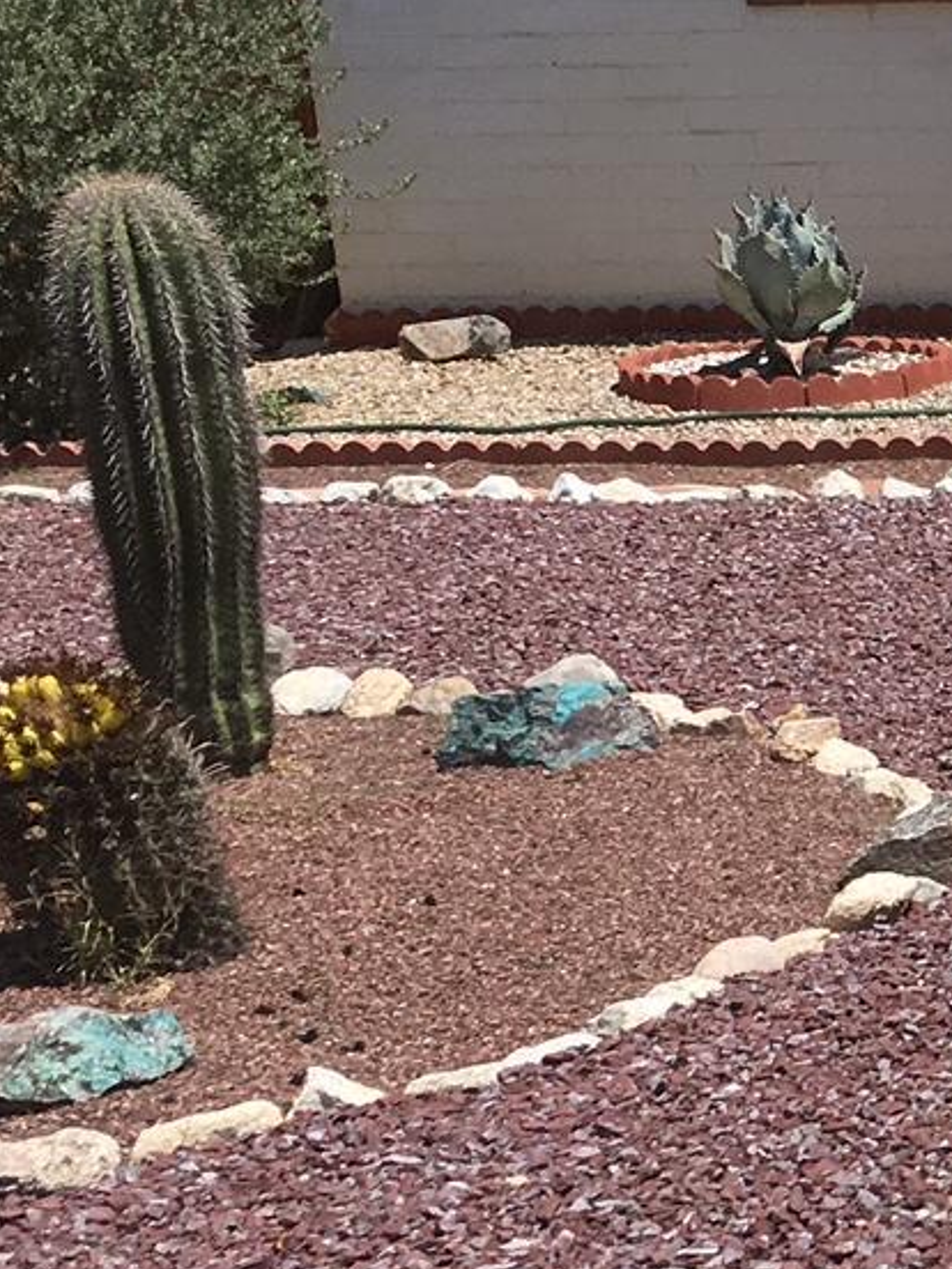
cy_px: 1126
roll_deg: -0.2
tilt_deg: -17.6
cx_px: 1870
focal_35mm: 106
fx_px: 3887
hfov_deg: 12.4
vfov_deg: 18.3
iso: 25
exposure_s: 1/2747
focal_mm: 4.15
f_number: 2.2
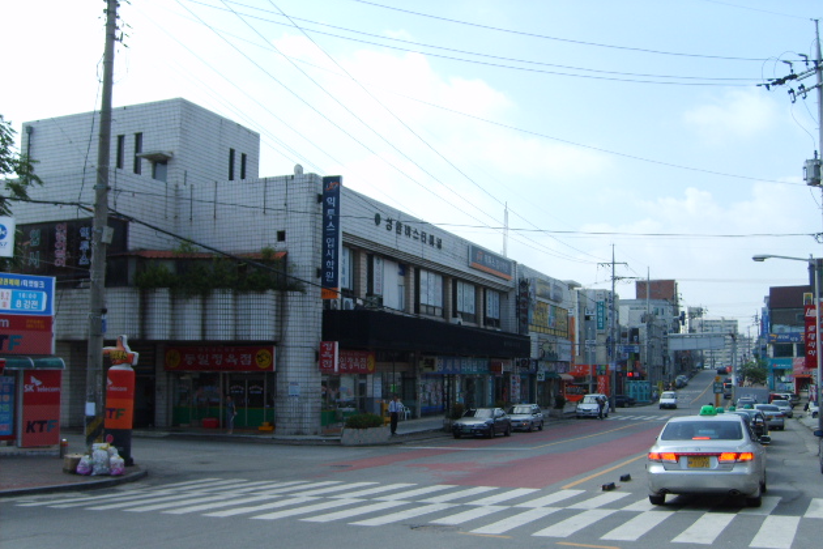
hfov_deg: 51.9
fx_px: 846
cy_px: 308
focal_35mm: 37
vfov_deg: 35.9
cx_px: 415
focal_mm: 5.8
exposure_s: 1/1000
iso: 50
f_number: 2.8
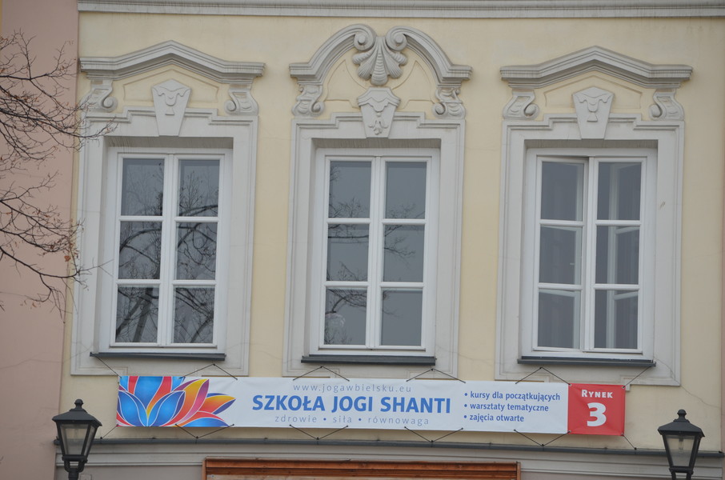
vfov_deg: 6.5
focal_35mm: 210
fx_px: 4220
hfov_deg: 9.8
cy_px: 240
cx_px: 362
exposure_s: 1/500
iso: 250
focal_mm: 140
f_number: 5.6
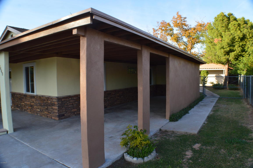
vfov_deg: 43.5
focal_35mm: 30
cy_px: 84
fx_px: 211
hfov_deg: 62.0
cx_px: 126
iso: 400
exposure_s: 1/200
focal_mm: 20
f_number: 10
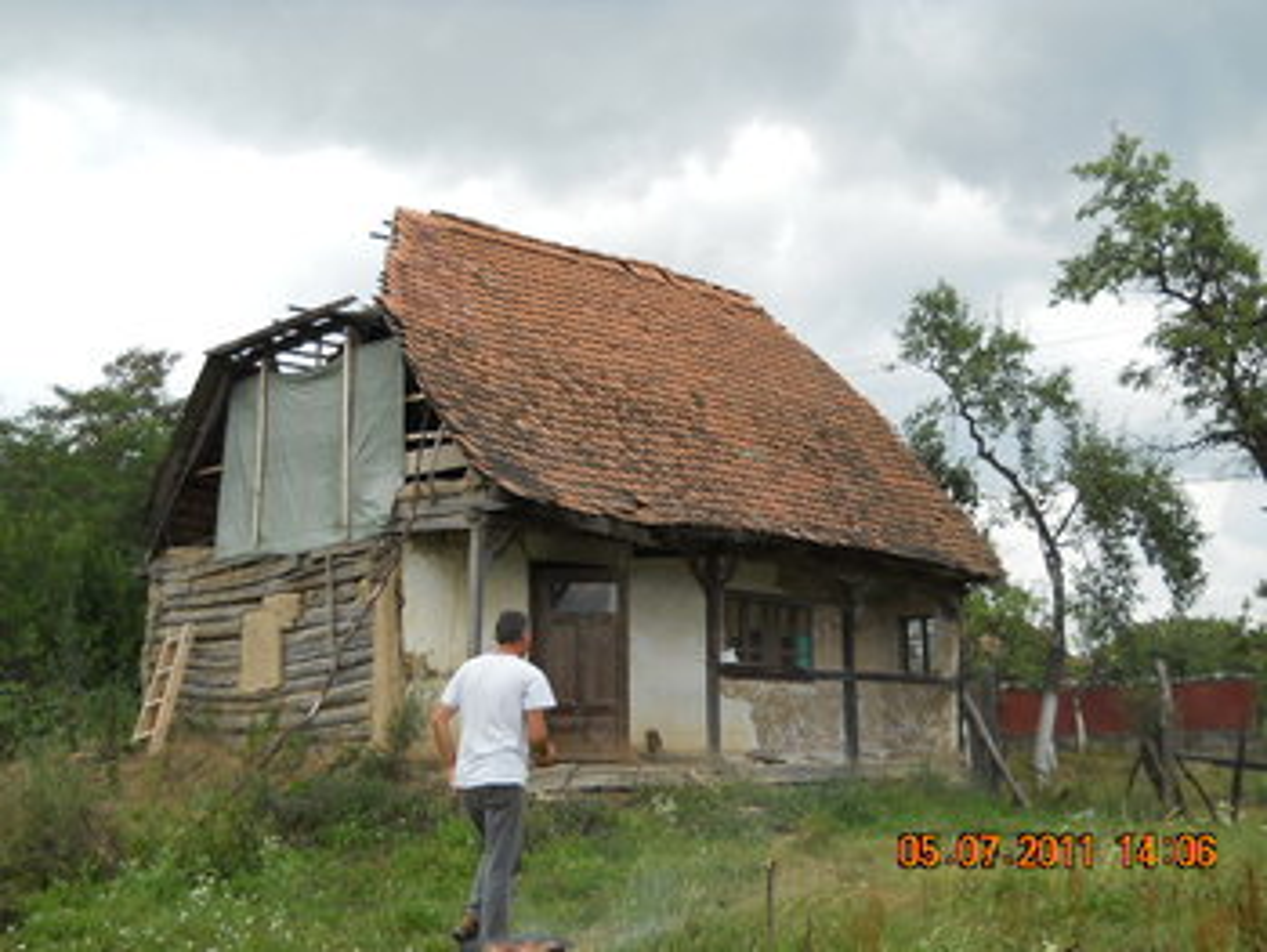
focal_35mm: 41
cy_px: 476
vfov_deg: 35.2
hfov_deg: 45.7
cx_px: 634
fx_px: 1502
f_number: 5.5
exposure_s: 1/160
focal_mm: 6.72
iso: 80
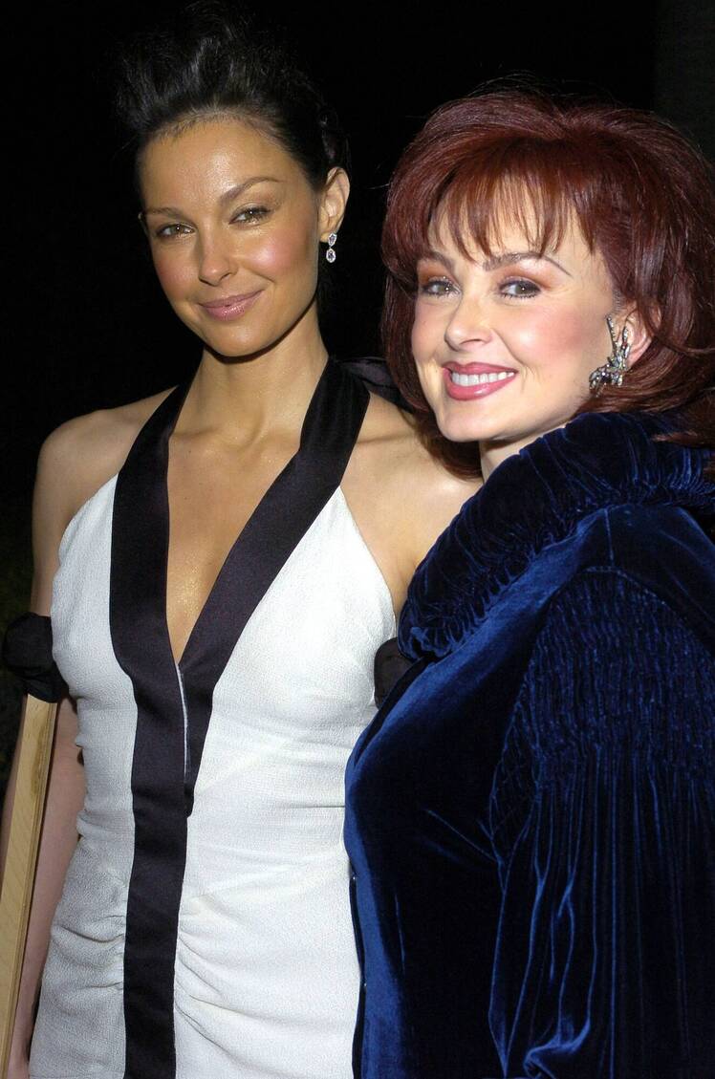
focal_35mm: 68
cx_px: 358
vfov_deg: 29.9
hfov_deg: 20.1
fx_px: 2019
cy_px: 540
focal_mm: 45
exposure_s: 1/200
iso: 320
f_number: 7.1
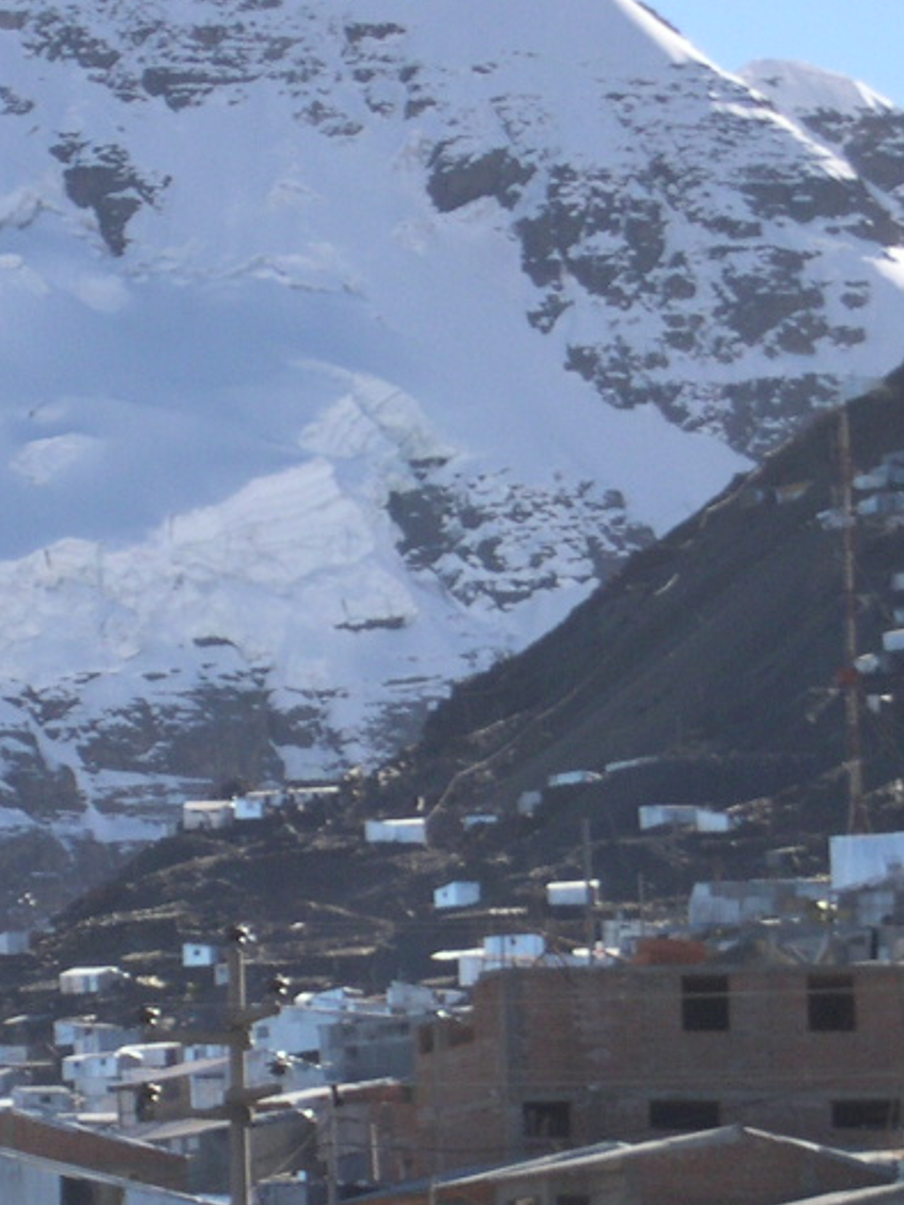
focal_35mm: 278
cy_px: 757
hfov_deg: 5.3
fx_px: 9676
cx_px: -264
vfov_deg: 7.1
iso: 100
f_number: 4.9
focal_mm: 24
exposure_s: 1/363
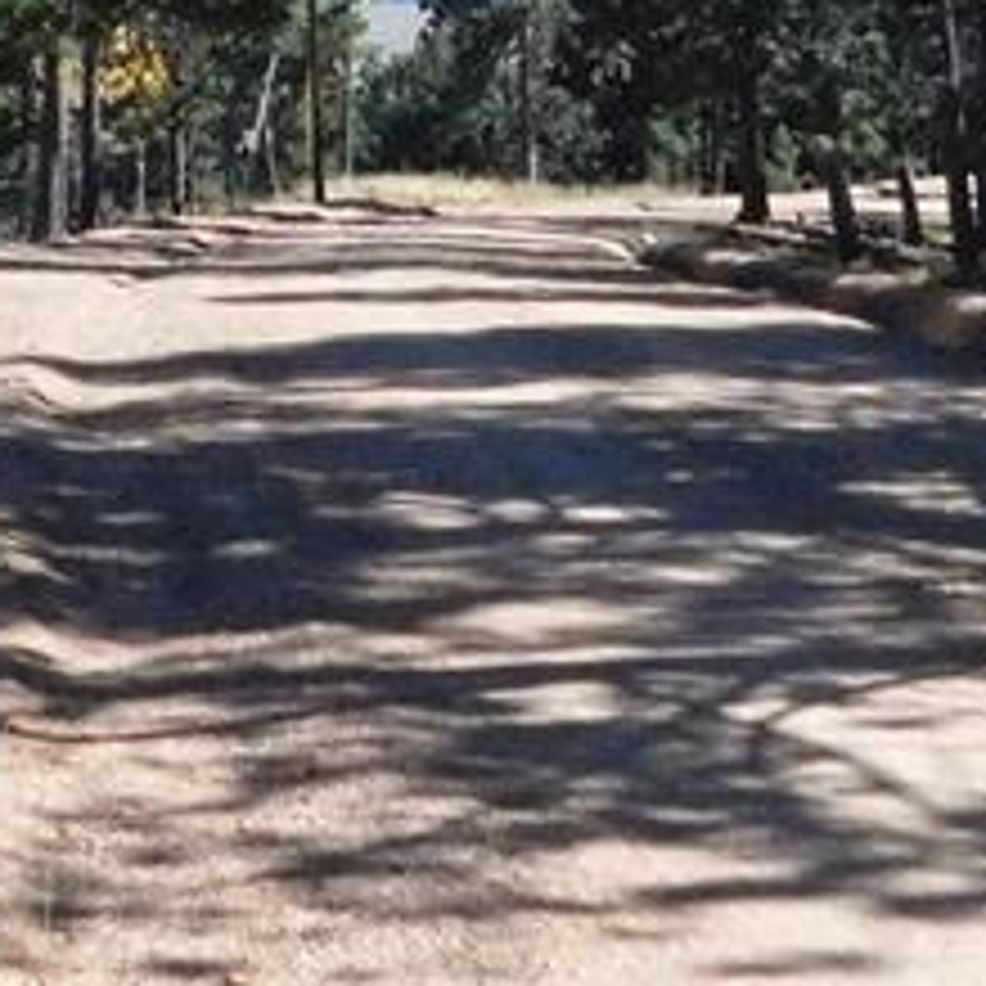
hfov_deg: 18.2
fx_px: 3061
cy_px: -407
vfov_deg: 16.9
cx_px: 225
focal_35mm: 95
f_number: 6
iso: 800
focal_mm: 4
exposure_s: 1/1500
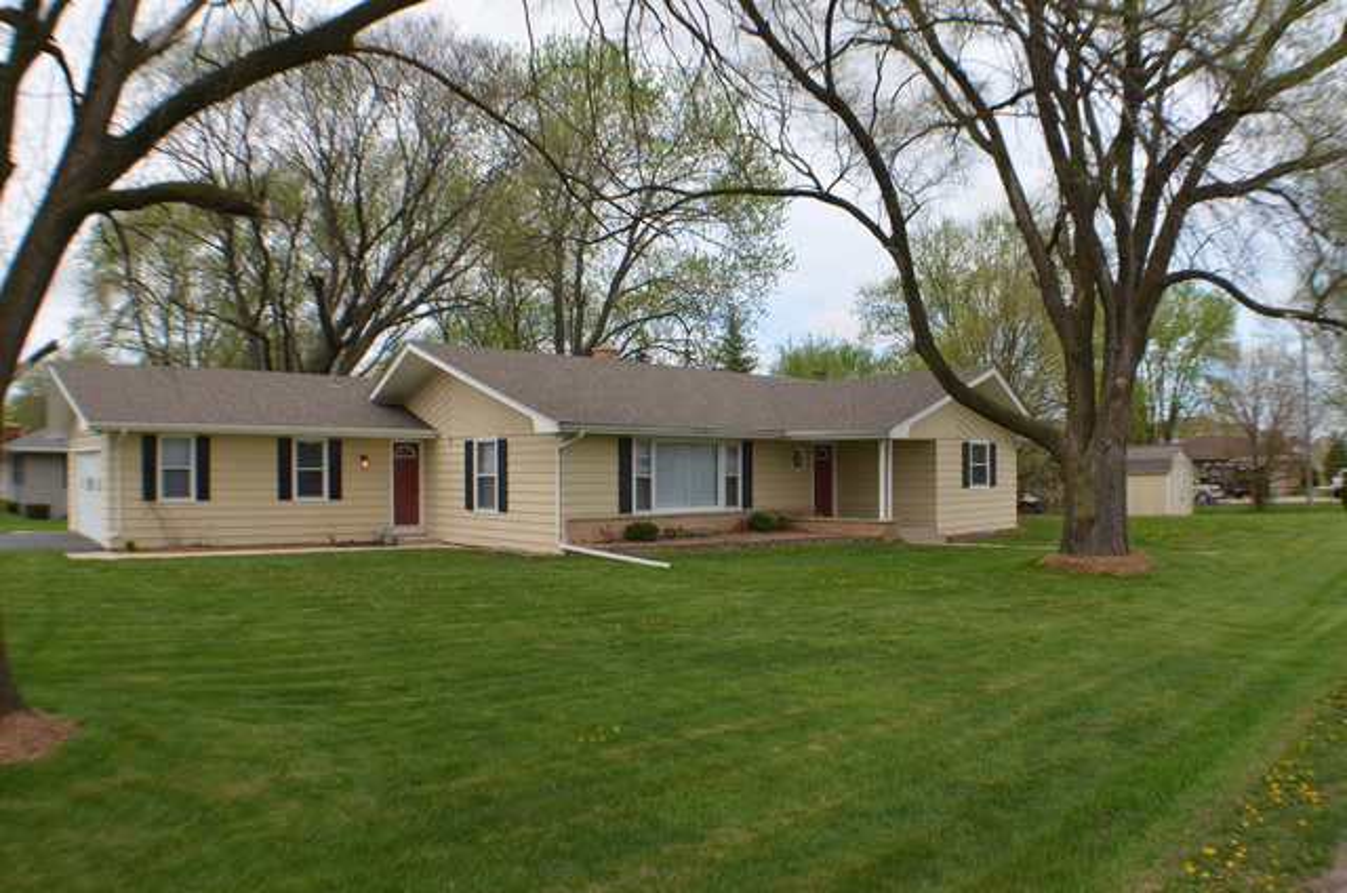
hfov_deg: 37.9
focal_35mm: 52
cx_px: 674
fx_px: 1960
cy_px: 446
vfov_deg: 25.6
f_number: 8
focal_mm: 35
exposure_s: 1/250
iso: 200
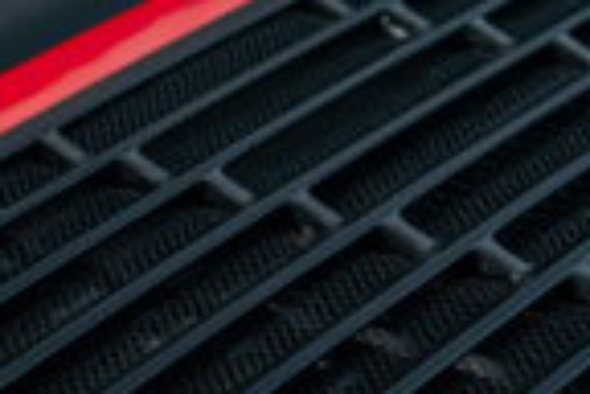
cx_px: 29
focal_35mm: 171
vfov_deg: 7.8
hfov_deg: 11.9
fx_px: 2802
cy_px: 671
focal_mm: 24
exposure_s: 1/800
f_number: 2.8
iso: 100
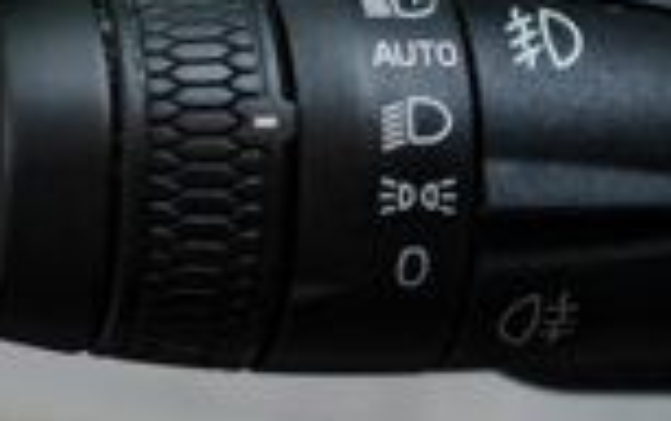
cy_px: 112
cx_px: 474
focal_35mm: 213
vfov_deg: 6.2
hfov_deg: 9.8
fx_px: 3899
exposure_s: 1/200
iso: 1250
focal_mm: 50
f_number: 2.8
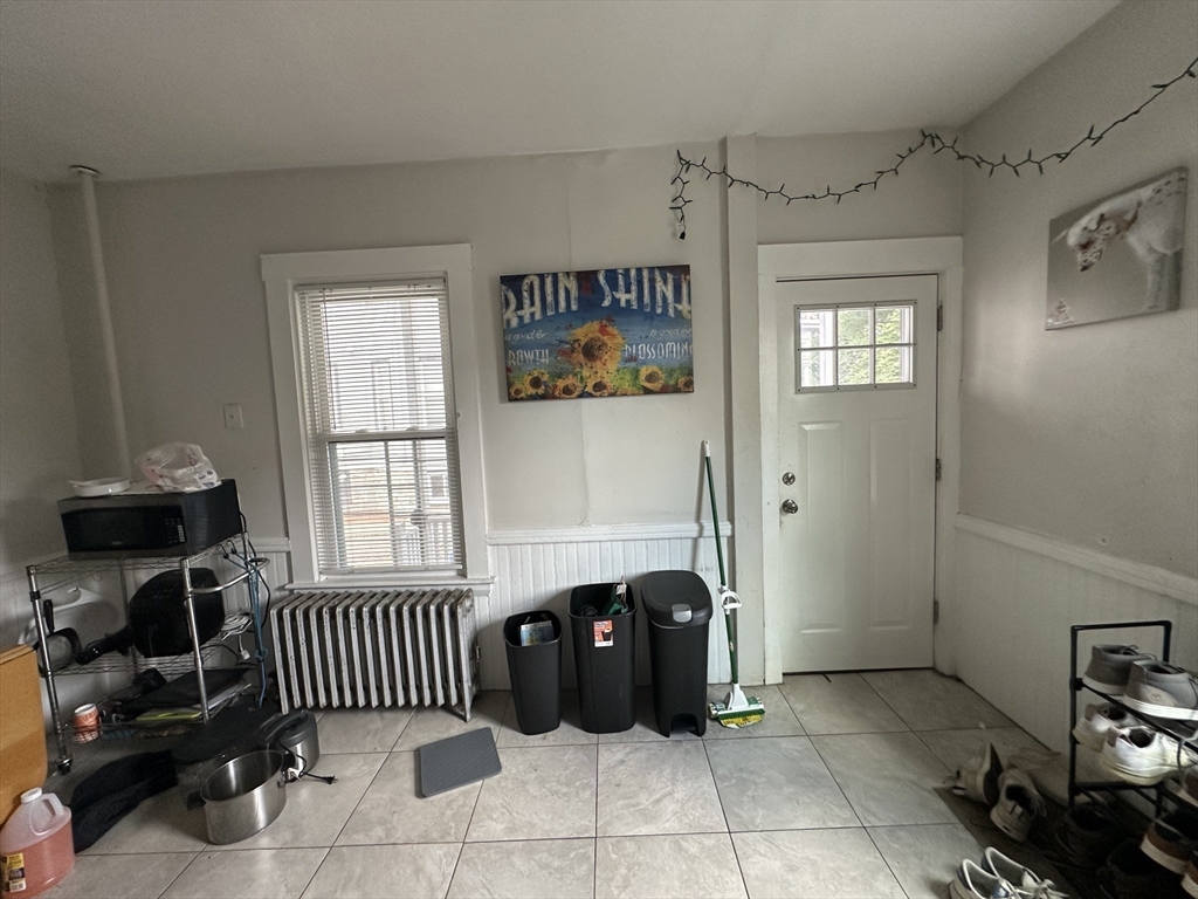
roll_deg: +2.7
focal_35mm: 14
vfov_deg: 85.7
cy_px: 450
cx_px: 599
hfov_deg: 102.1
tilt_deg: -4.1
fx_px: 485
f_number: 2.2
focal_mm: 2.22
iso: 160
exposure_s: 1/99
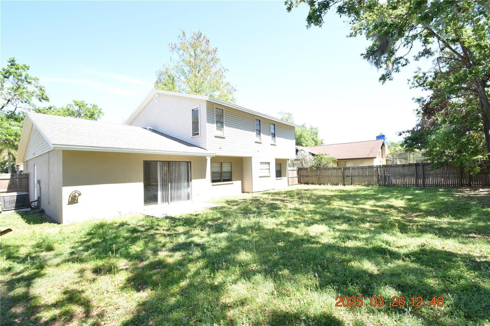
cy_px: 163
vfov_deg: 77.3
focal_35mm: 15
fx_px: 204
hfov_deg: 100.4
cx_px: 245
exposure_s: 1/250
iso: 400
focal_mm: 10
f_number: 8
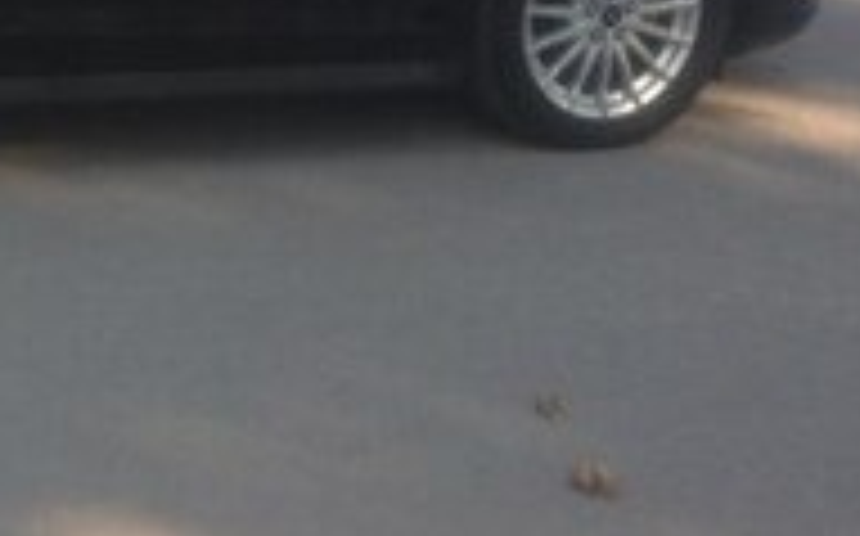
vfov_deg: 10.5
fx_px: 2833
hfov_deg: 16.7
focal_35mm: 121
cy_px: -214
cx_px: -104
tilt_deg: -5.6
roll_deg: -1.2
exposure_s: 1/304
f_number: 2.4
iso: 50
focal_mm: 4.12
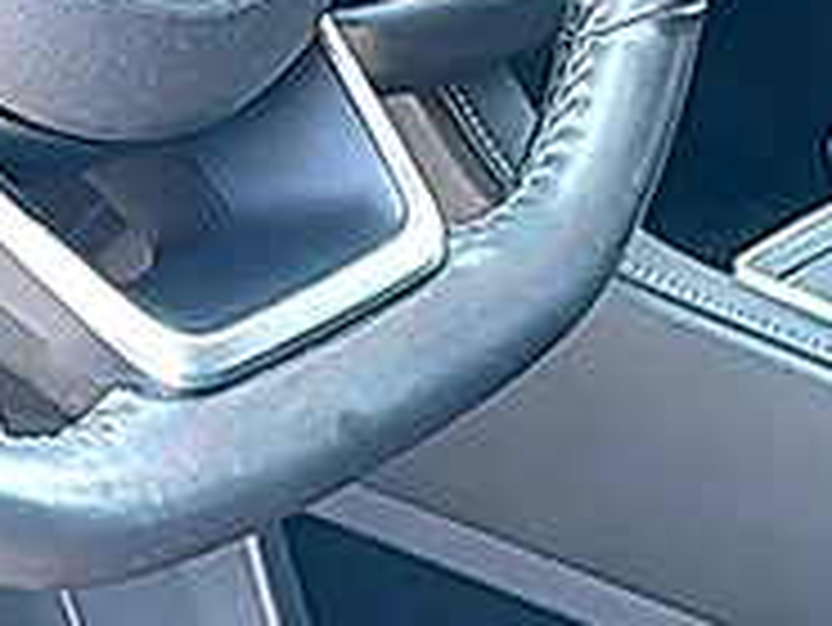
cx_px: 369
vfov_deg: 9.7
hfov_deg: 13.1
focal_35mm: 151
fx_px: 3632
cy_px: -65
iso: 125
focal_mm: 6.86
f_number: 1.78
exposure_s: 1/178
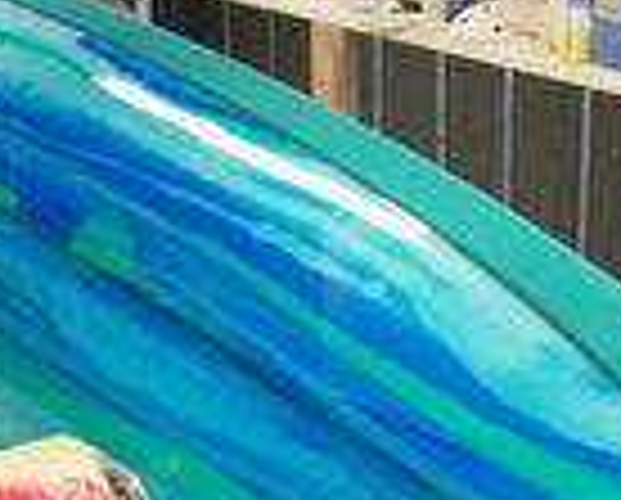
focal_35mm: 89
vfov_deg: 17.2
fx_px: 1639
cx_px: 252
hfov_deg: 21.4
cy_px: 417
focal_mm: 7.5
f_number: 2.8
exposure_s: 1/20
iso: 160
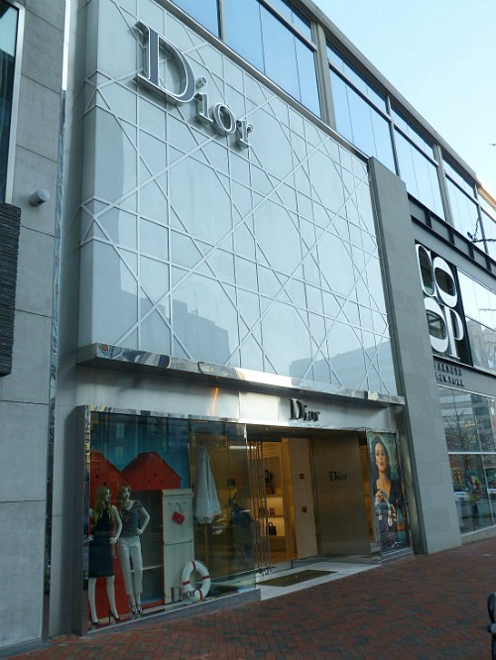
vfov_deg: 63.4
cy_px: 330
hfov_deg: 49.8
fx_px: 535
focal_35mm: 28
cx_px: 248
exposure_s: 1/125
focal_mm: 5
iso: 100
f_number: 3.3
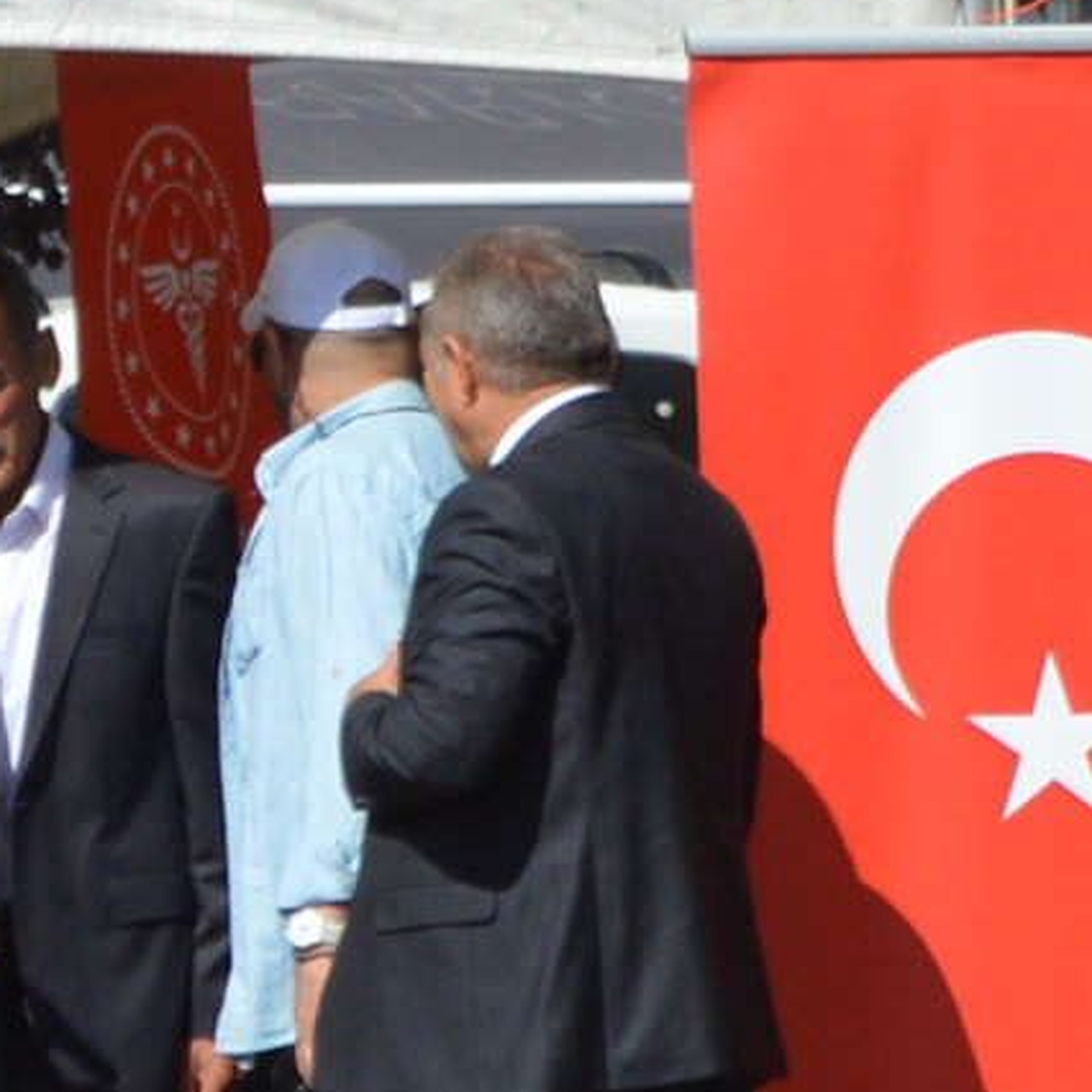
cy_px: 169
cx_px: 852
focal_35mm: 322
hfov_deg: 5.4
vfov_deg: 5.4
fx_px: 11492
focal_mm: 38
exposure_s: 1/400
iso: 100
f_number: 10
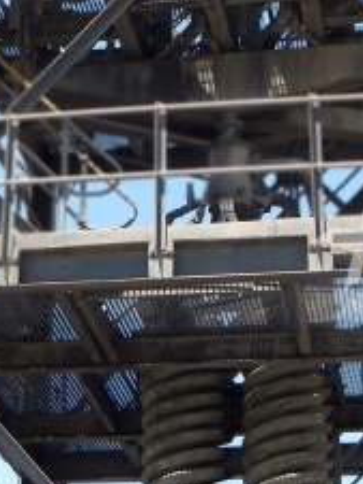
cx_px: 125
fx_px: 1760
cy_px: 44
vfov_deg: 15.4
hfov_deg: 11.8
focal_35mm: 126
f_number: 3.8
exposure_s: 1/320
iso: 100
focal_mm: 6.8
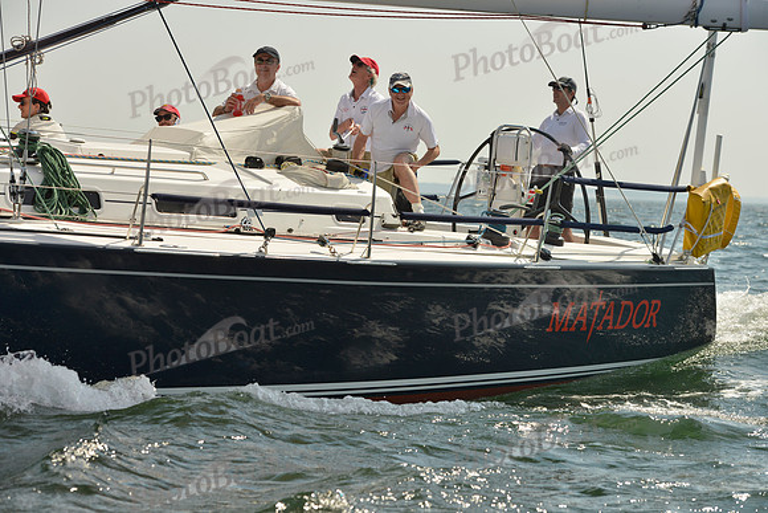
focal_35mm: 98
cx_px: 384
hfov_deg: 20.8
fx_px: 2091
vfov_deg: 14.0
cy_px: 256
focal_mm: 98
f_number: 6.3
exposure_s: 1/1250
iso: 200
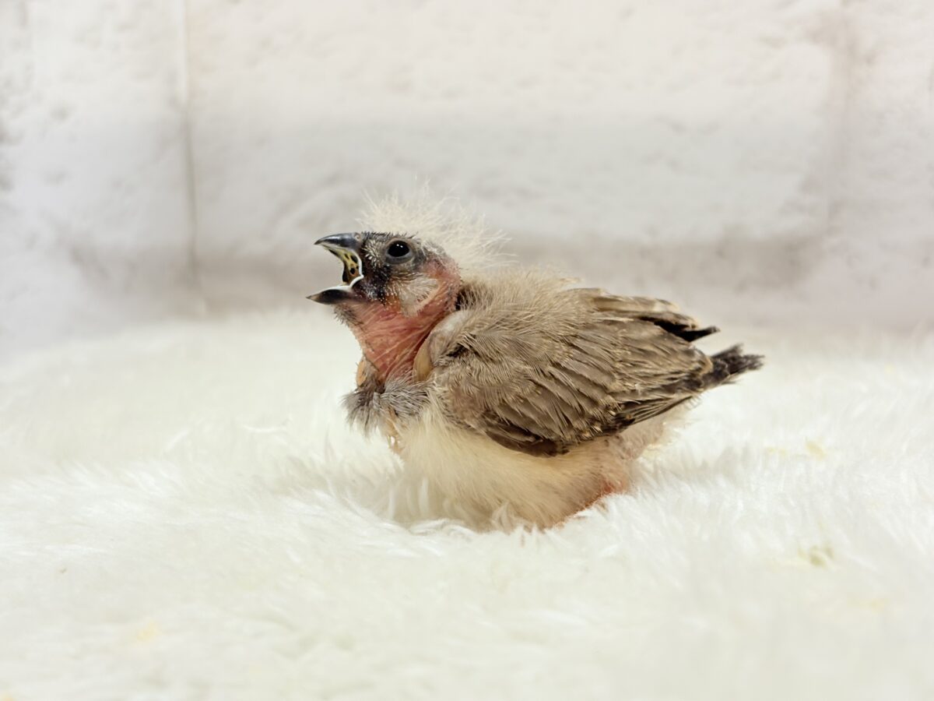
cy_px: 350
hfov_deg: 36.8
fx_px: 1403
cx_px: 467
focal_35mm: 52
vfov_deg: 28.0
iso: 64
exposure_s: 1/50
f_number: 1.6
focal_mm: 5.96
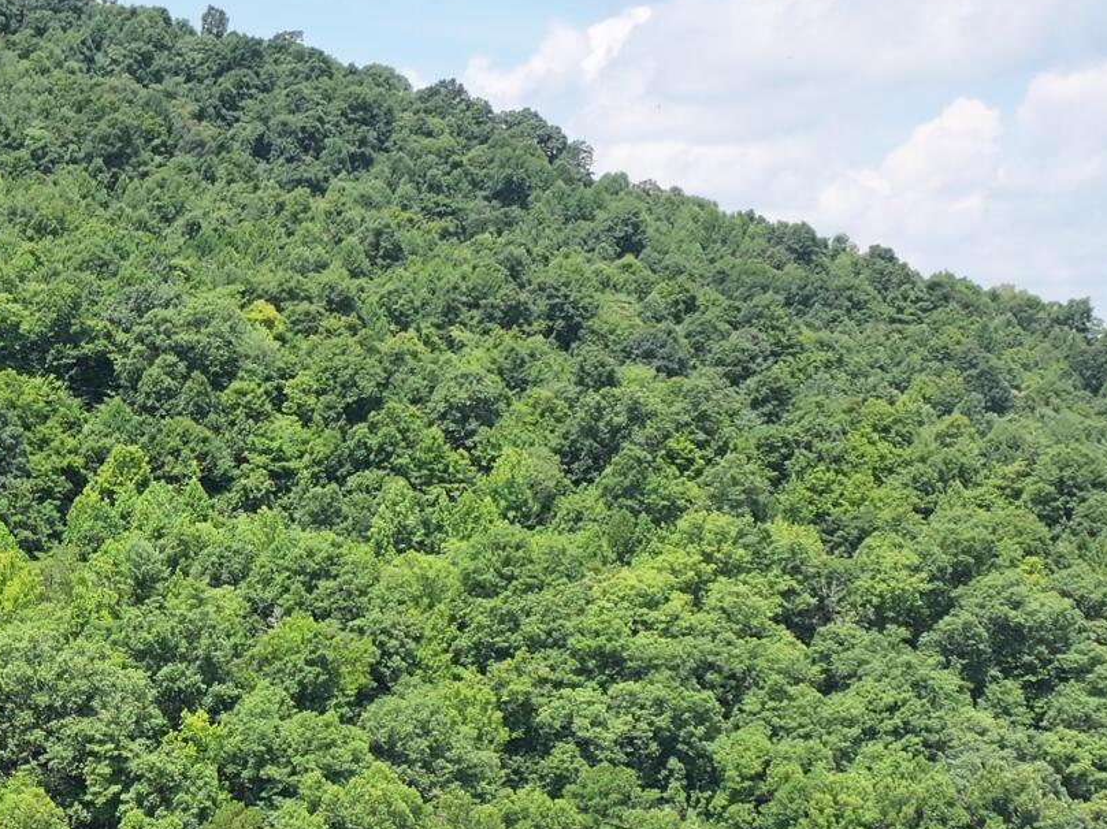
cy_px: 928
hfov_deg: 20.4
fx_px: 2845
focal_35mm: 89
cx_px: -261
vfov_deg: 16.1
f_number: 2.8
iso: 160
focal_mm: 12.29
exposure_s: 1/1250
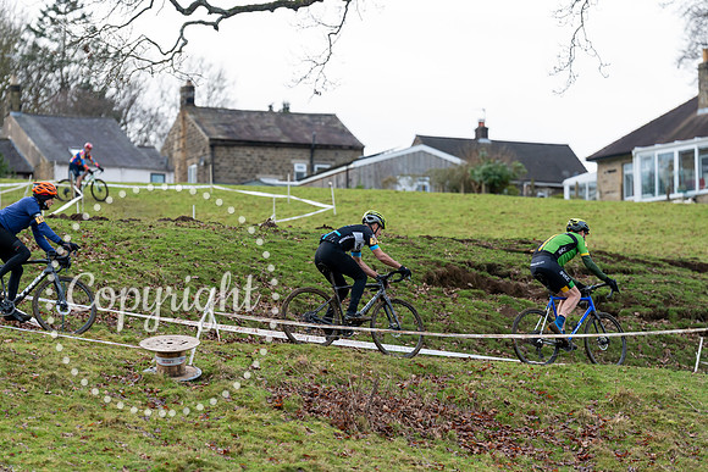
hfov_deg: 12.3
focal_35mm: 167
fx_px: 3285
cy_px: 236
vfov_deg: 8.2
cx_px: 354
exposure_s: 1/1000
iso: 1000
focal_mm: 167
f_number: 3.5
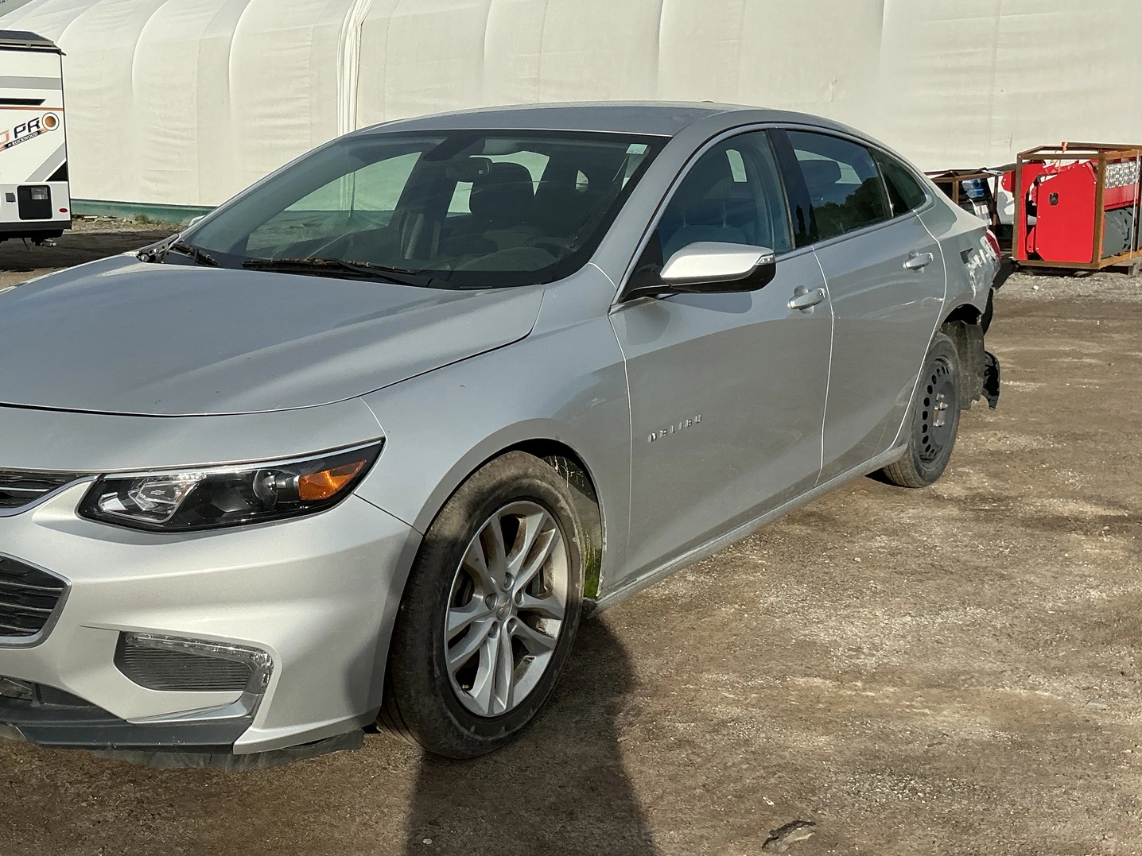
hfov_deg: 47.3
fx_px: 1287
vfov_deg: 36.8
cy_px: 416
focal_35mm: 39
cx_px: 409
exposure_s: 1/3125
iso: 25
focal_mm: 3
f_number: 1.8
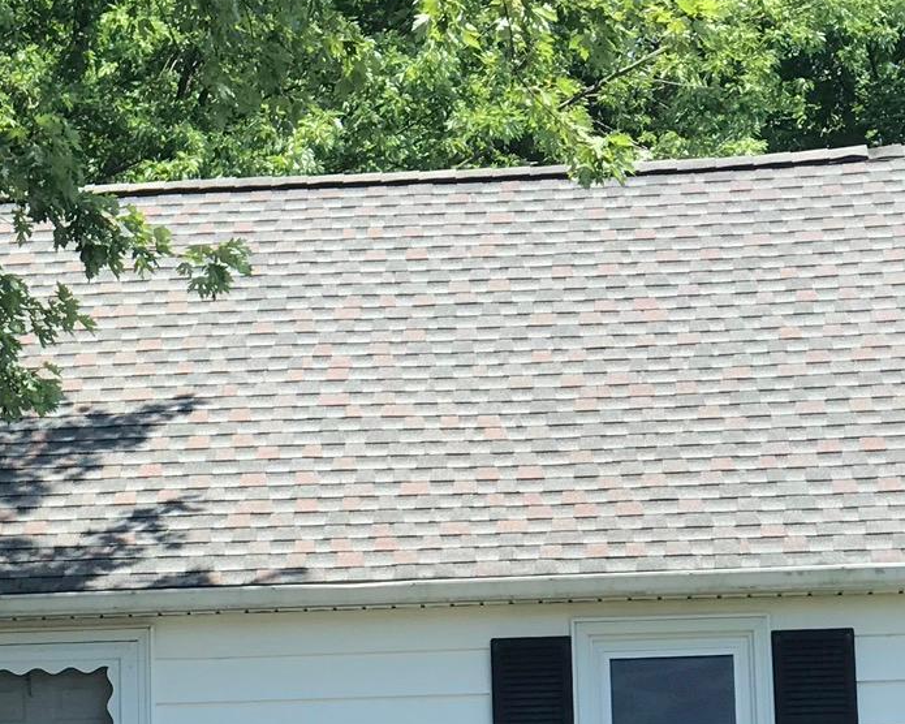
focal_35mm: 164
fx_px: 4393
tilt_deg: +11.8
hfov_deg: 11.6
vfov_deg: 9.4
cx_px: -94
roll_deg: +0.6
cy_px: 625
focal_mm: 6.6
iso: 20
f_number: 2.8
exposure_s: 1/349
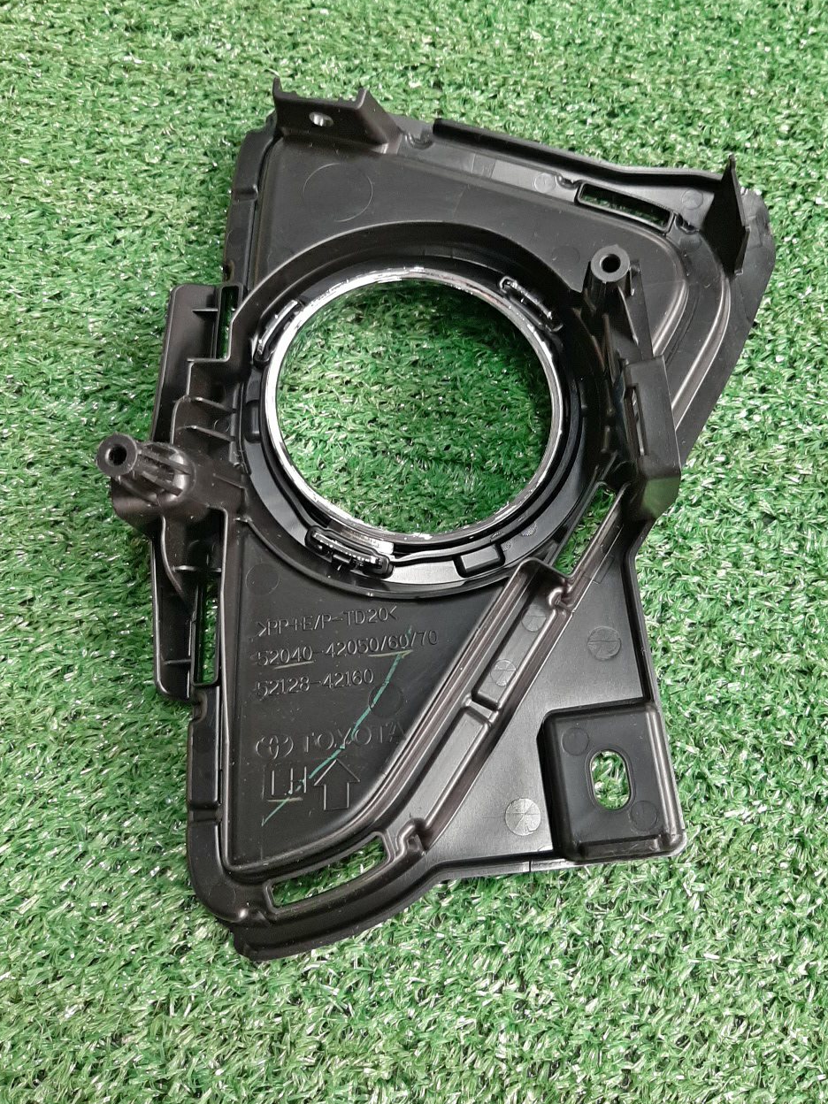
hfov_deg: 46.8
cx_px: 421
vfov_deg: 59.9
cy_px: 517
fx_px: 957
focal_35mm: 30
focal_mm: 3.93
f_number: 1.7
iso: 152
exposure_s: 1/50
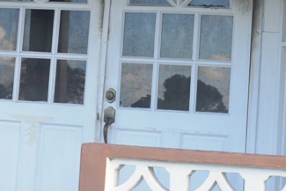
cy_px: 12
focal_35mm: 118
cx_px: 120
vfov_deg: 11.5
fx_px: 938
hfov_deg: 17.3
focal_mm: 40
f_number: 9
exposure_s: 1/80
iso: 400
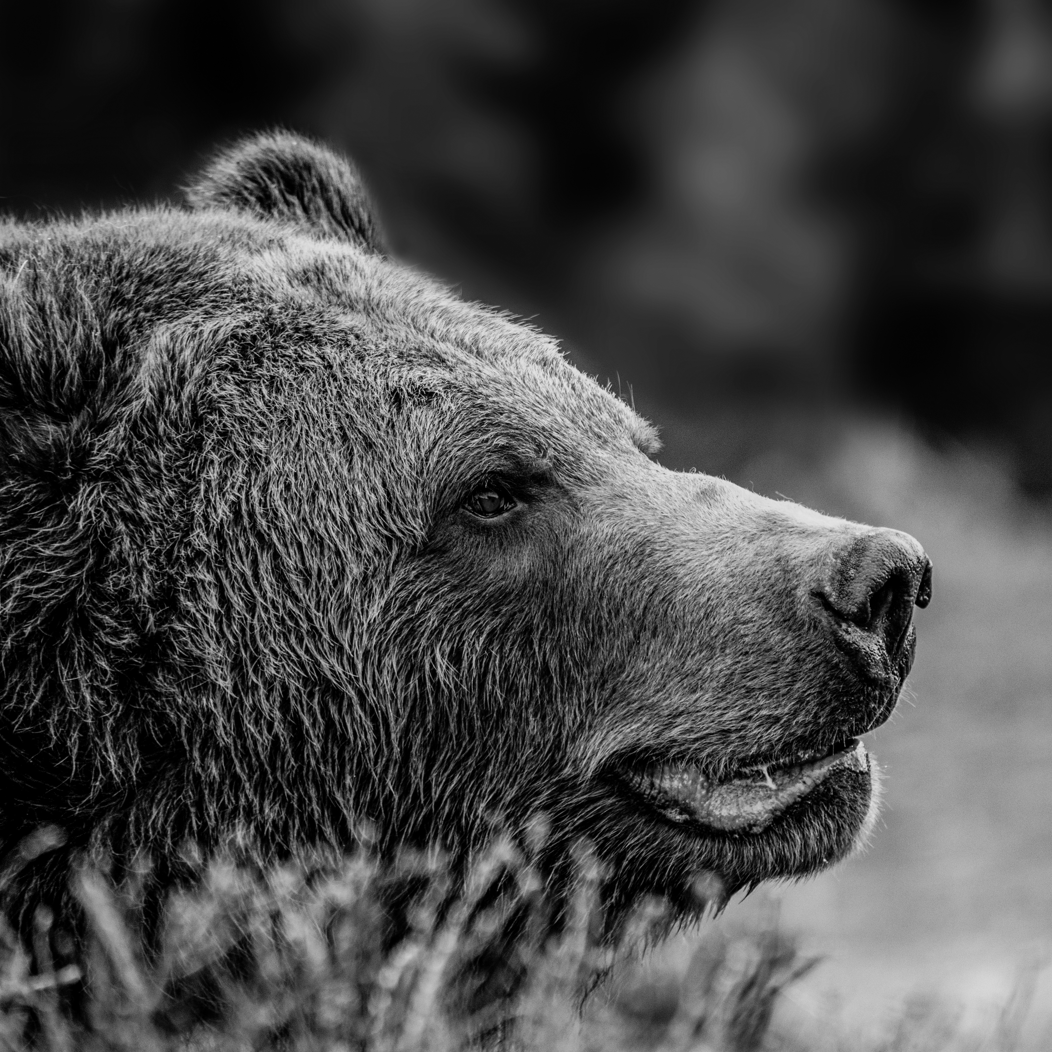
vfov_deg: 2.7
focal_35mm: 661
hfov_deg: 2.7
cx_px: 525
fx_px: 22727
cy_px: 566
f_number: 6.3
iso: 800
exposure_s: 1/250
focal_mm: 400
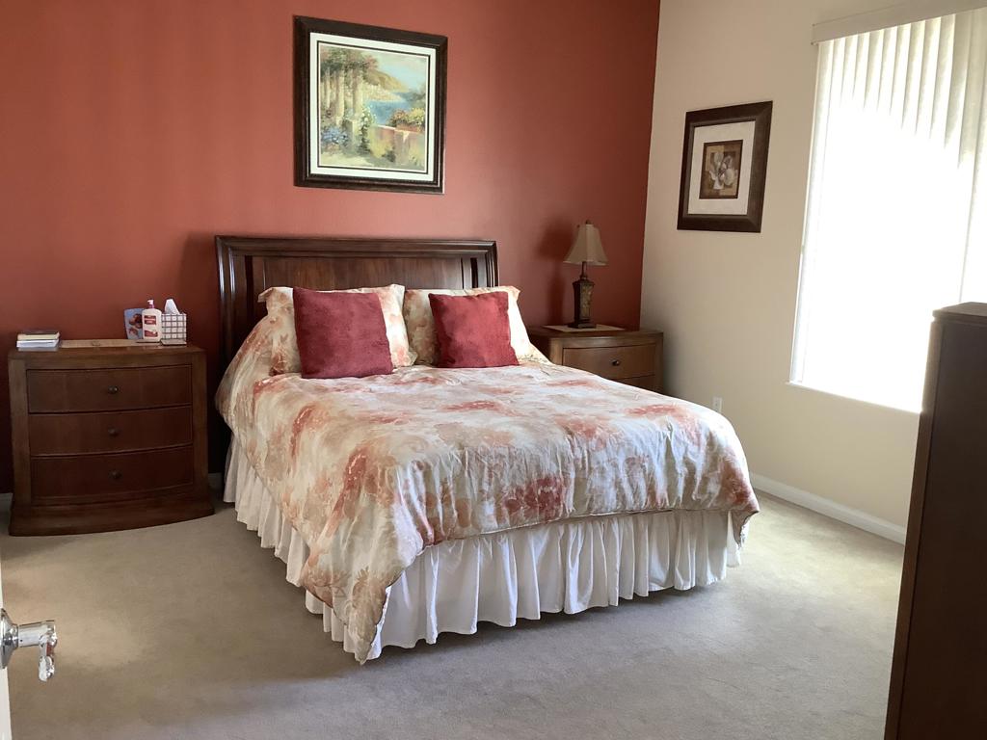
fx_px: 884
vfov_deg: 45.4
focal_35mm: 31
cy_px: 370
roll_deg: -1.1
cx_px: 494
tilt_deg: -8.6
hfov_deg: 58.4
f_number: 2.4
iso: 160
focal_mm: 3.3
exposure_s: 1/60
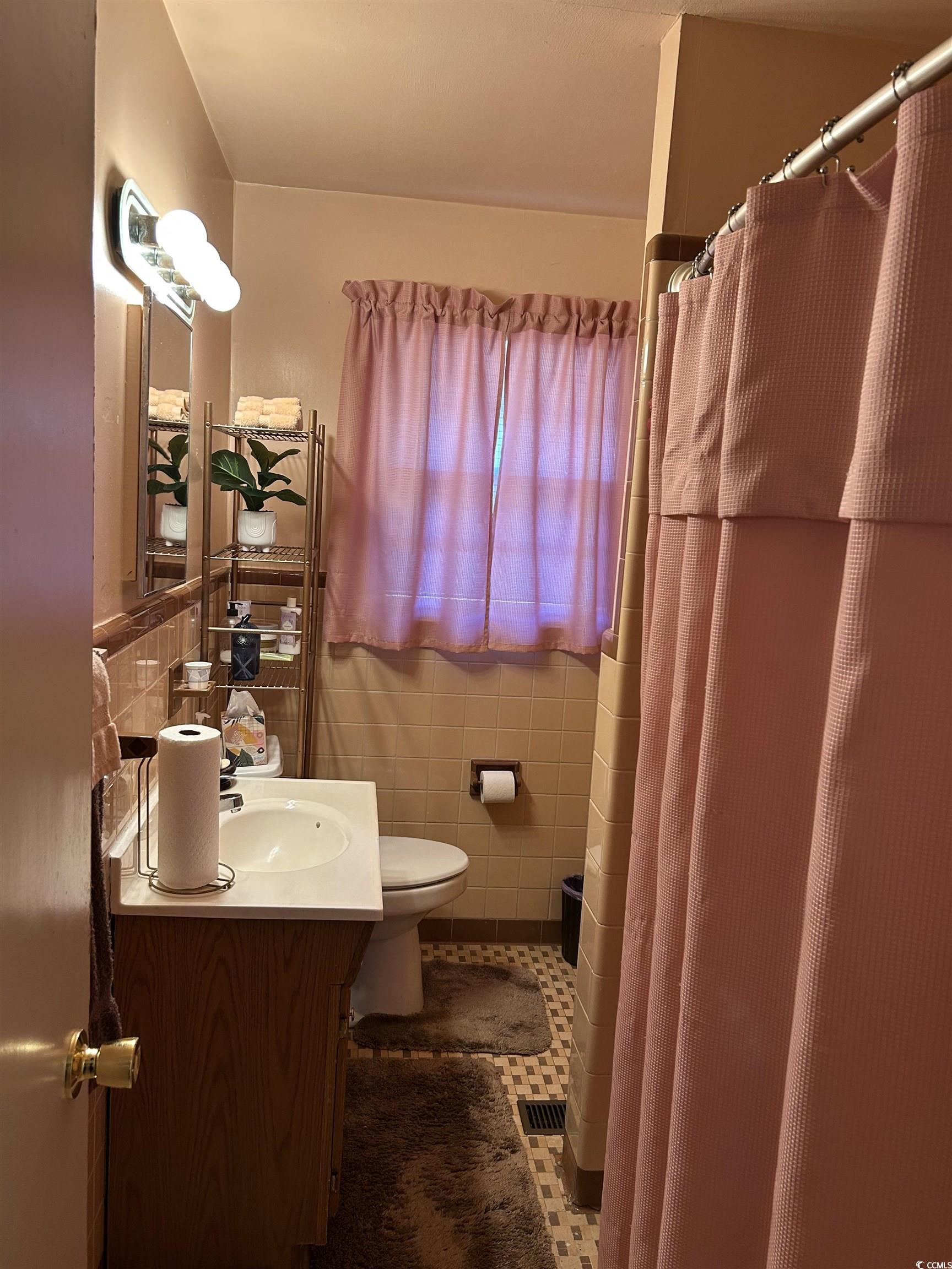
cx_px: 476
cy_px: 634
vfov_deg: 67.3
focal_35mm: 26
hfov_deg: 53.1
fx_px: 953
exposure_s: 1/60
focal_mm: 5.7
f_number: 1.5
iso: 125
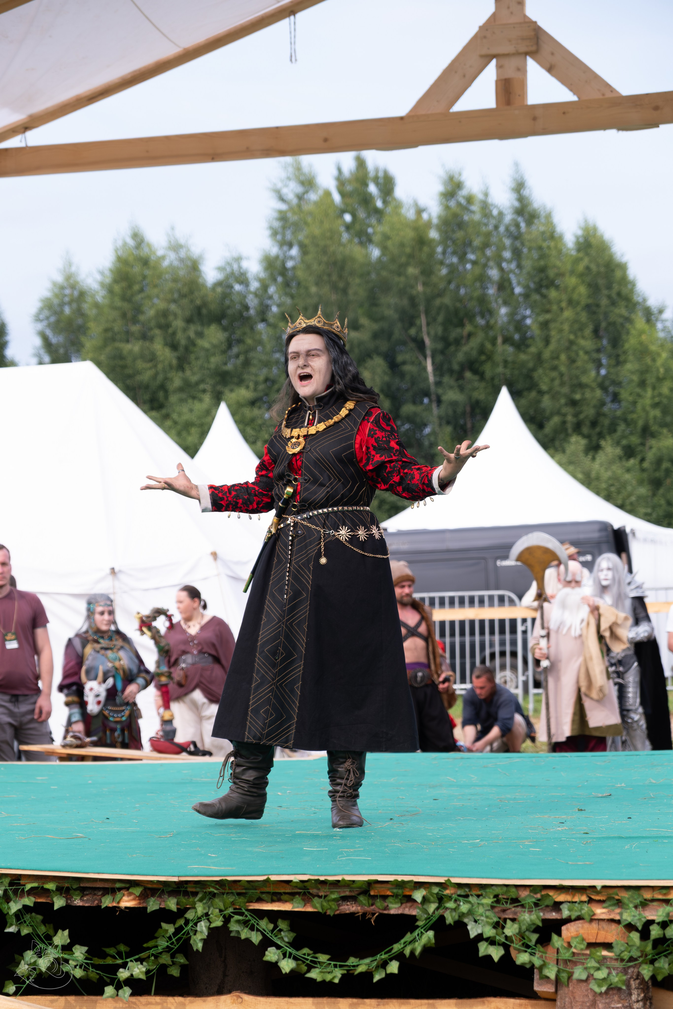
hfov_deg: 16.5
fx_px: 2327
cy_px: 504
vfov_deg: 24.5
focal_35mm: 83
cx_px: 336
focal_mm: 55
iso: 320
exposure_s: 1/1250
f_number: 3.6
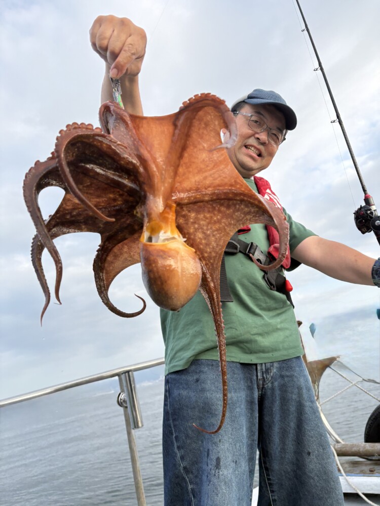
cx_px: 190
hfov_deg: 53.1
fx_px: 381
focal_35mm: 26
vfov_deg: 67.3
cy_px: 253
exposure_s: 1/1175
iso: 50
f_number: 1.6
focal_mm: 5.96
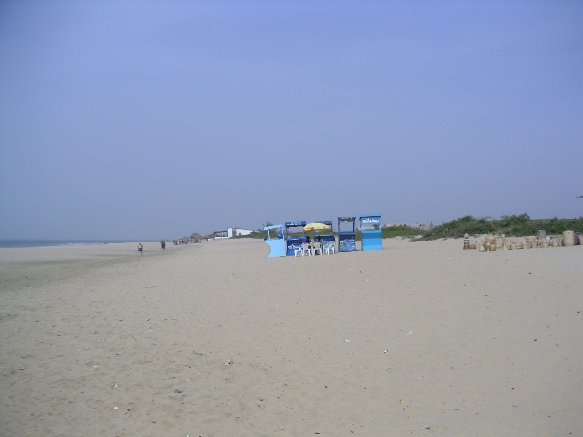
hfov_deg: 49.0
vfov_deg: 37.7
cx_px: 292
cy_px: 218
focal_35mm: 38
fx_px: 640
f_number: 6.7
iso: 50
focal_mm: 6
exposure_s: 1/350
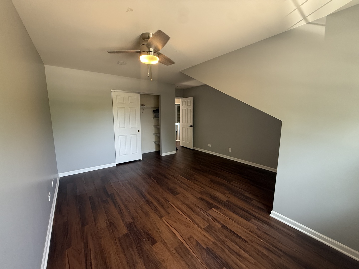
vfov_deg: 85.7
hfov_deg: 102.1
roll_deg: +0.0
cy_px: 134
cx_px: 180
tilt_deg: -8.3
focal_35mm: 14
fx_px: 145
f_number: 2.2
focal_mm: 2.22
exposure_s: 1/60
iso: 250
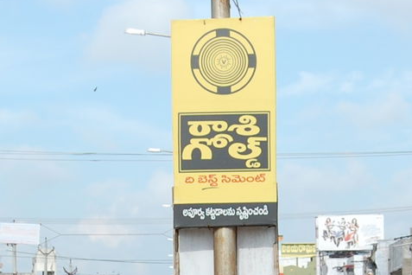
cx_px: 193
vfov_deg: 8.0
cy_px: 326
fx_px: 1934
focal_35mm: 169
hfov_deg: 12.2
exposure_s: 1/320
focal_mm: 28
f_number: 9
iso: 200
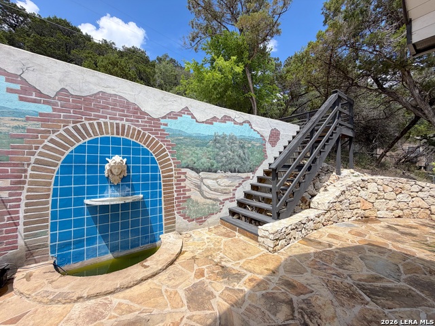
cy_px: 163
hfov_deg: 102.1
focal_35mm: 14
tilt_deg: +3.2
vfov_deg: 85.7
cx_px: 218
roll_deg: -0.4
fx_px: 176
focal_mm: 2.22
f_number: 2.2
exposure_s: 1/770
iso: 25
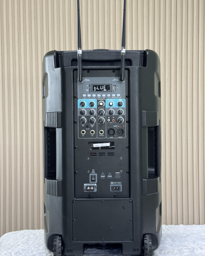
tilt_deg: -1.2
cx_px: 104
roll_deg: +0.2
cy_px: 132
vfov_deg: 36.6
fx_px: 387
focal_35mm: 51
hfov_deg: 29.7
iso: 200
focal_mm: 6.76
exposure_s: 1/60
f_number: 1.78
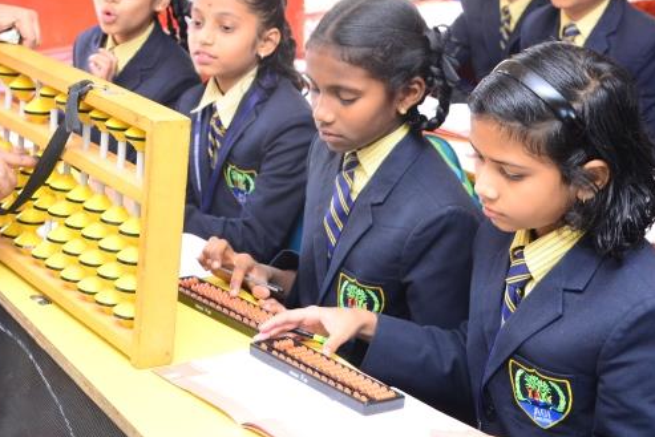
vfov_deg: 17.2
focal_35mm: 79
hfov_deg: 25.6
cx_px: 255
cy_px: 107
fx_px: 1438
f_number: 5
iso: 1000
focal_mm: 38
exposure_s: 1/125
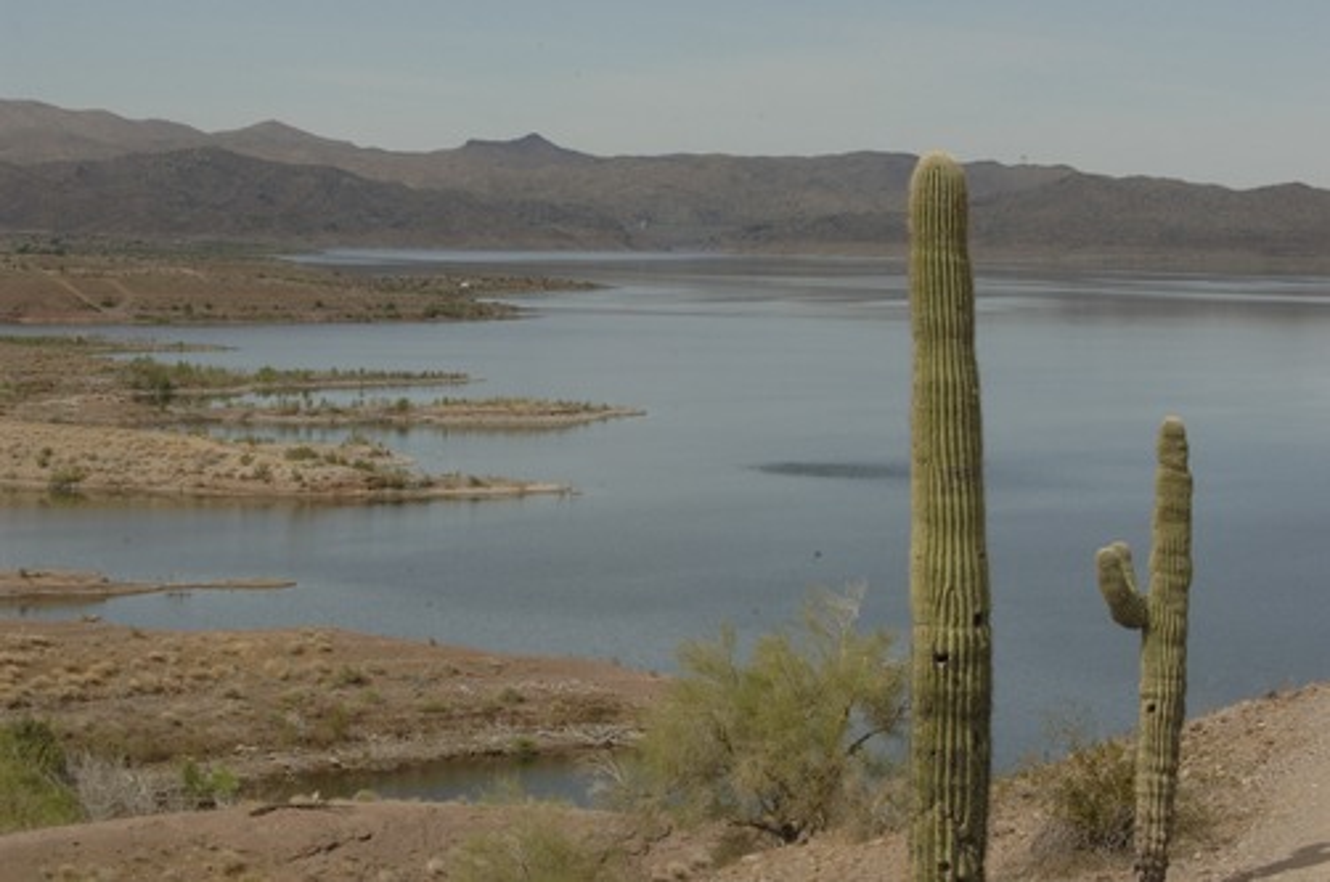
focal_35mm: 105
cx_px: 665
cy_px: 441
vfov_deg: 13.0
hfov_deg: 19.5
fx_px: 3873
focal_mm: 70
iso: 500
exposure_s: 1/250
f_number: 20
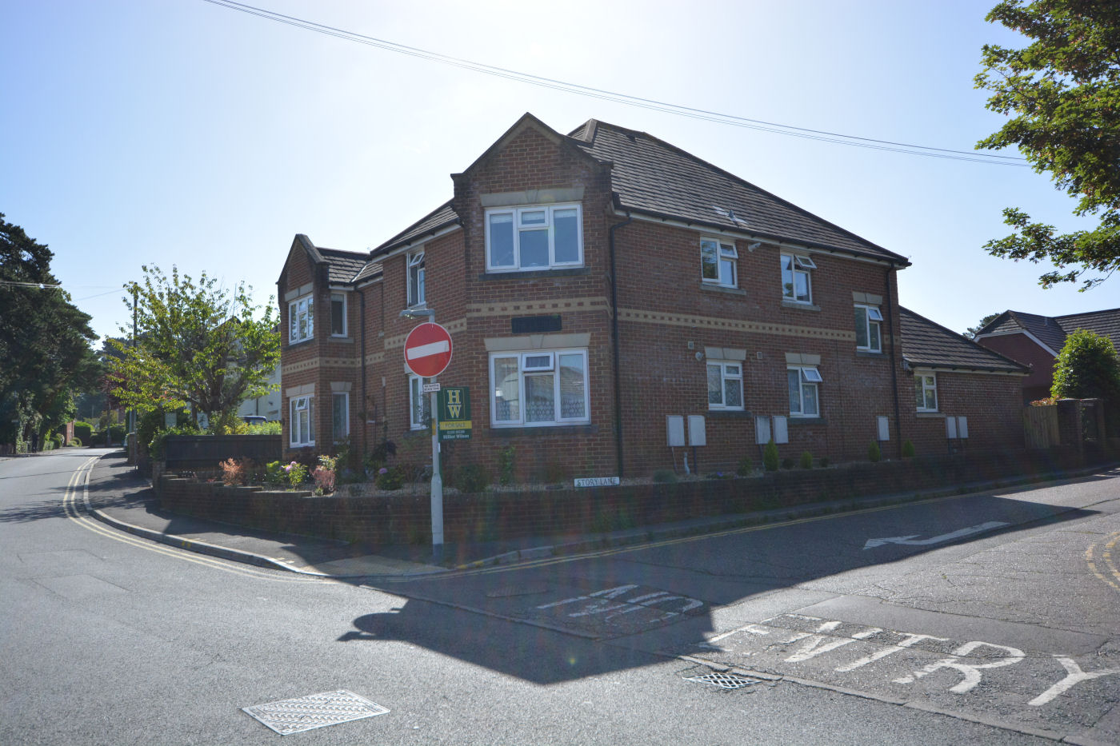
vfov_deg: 43.6
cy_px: 373
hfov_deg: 61.9
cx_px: 560
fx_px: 933
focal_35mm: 30
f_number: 8
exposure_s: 1/800
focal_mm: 20
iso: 400
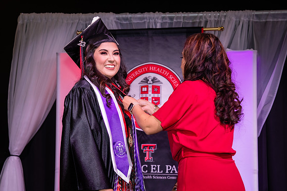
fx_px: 624
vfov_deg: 17.4
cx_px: 149
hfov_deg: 25.9
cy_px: 108
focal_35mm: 78
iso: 800
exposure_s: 1/160
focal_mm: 64
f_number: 5.6
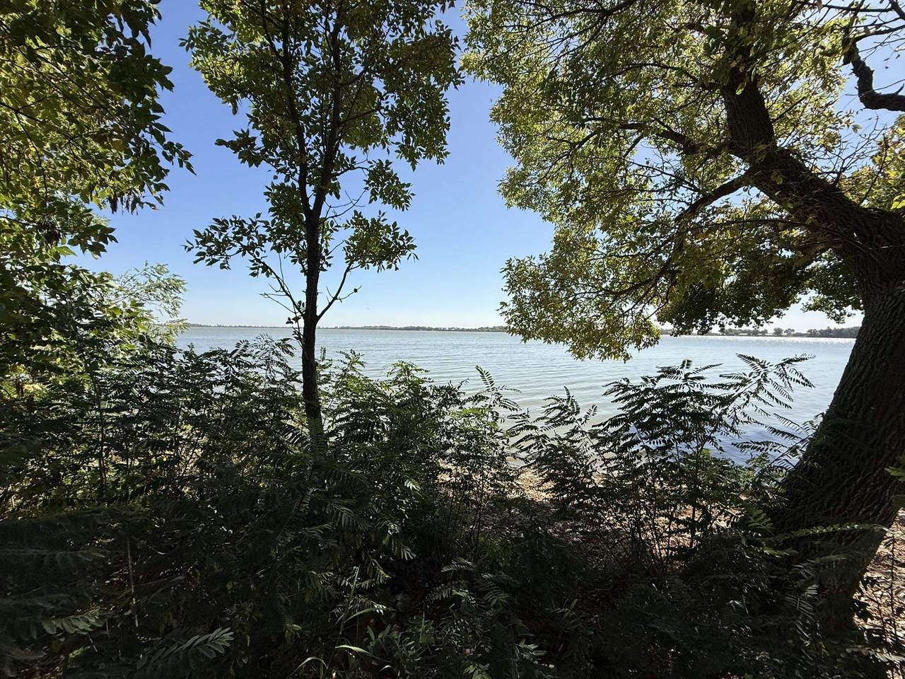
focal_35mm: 14
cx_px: 452
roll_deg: +0.0
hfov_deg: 102.1
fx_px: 366
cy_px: 340
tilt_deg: -1.4
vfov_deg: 85.7
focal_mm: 2.22
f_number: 2.2
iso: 50
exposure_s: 1/2410
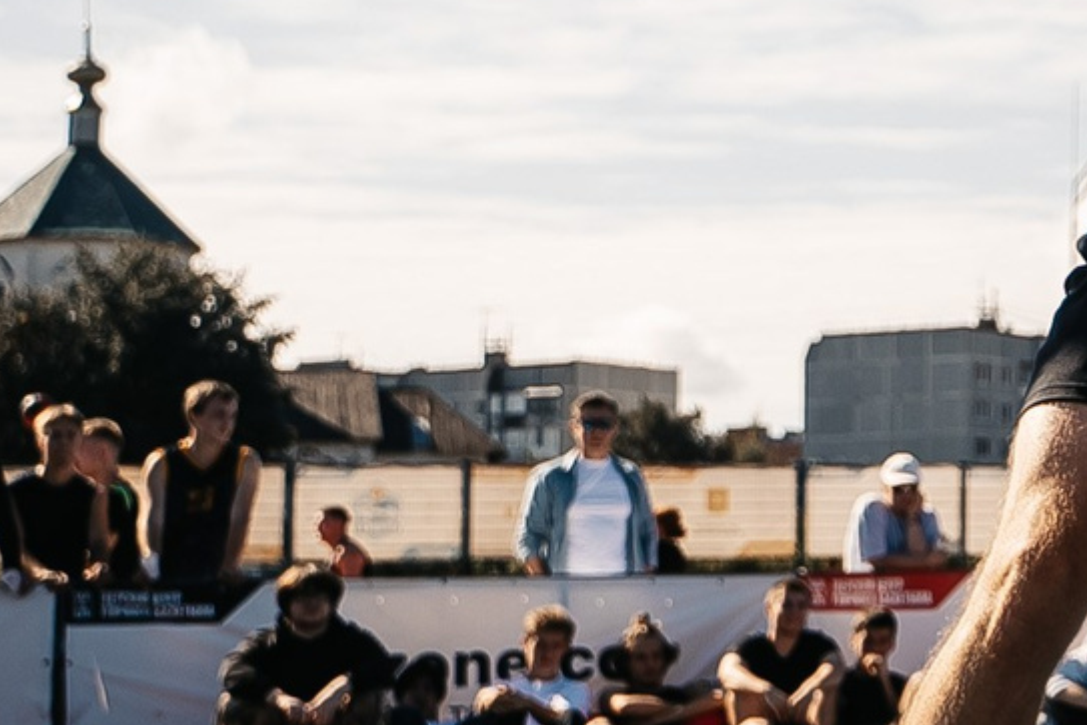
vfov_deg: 10.3
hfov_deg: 13.4
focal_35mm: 132
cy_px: 0
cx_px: 2154
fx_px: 3985
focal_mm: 28
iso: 100
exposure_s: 1/1600
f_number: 3.5
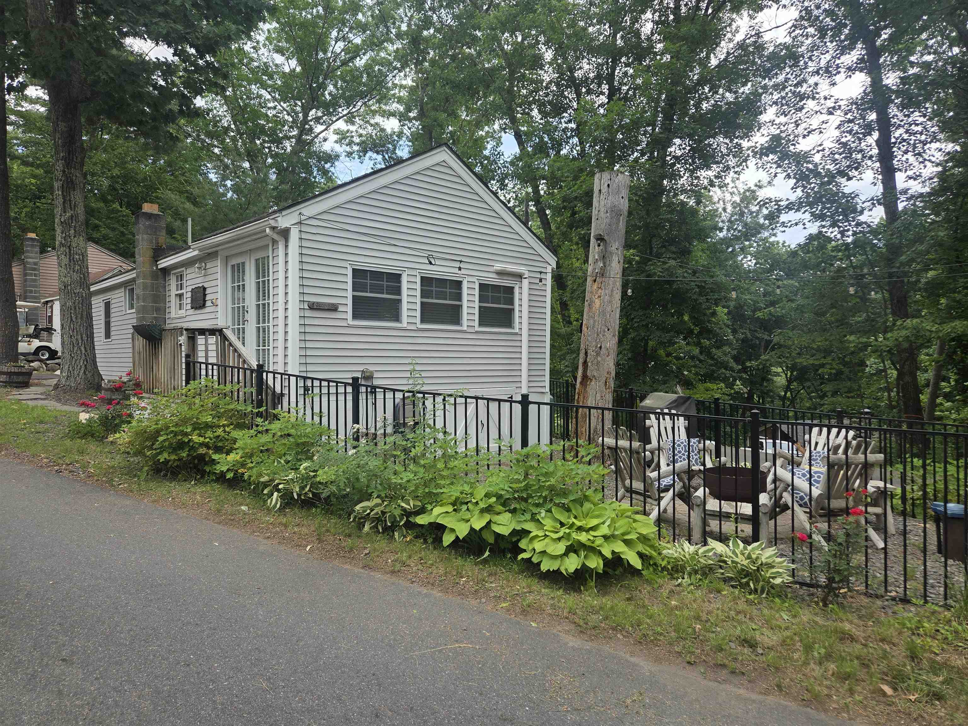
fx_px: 643
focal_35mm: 23
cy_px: 363
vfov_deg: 58.9
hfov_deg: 73.9
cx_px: 484
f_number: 1.8
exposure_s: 1/1418
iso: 80
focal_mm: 5.4
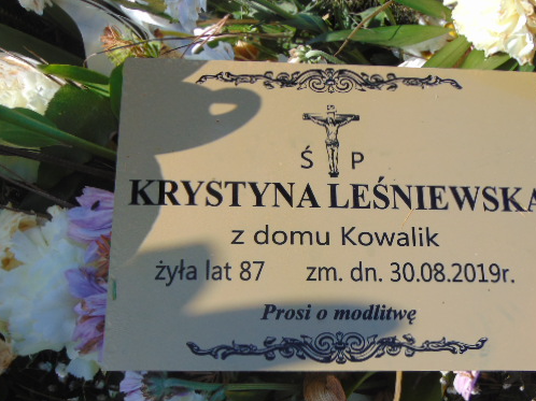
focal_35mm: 54
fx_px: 836
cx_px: 319
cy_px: 248
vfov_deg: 26.9
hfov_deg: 35.4
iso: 80
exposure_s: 1/800
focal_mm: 7.6
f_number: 3.3
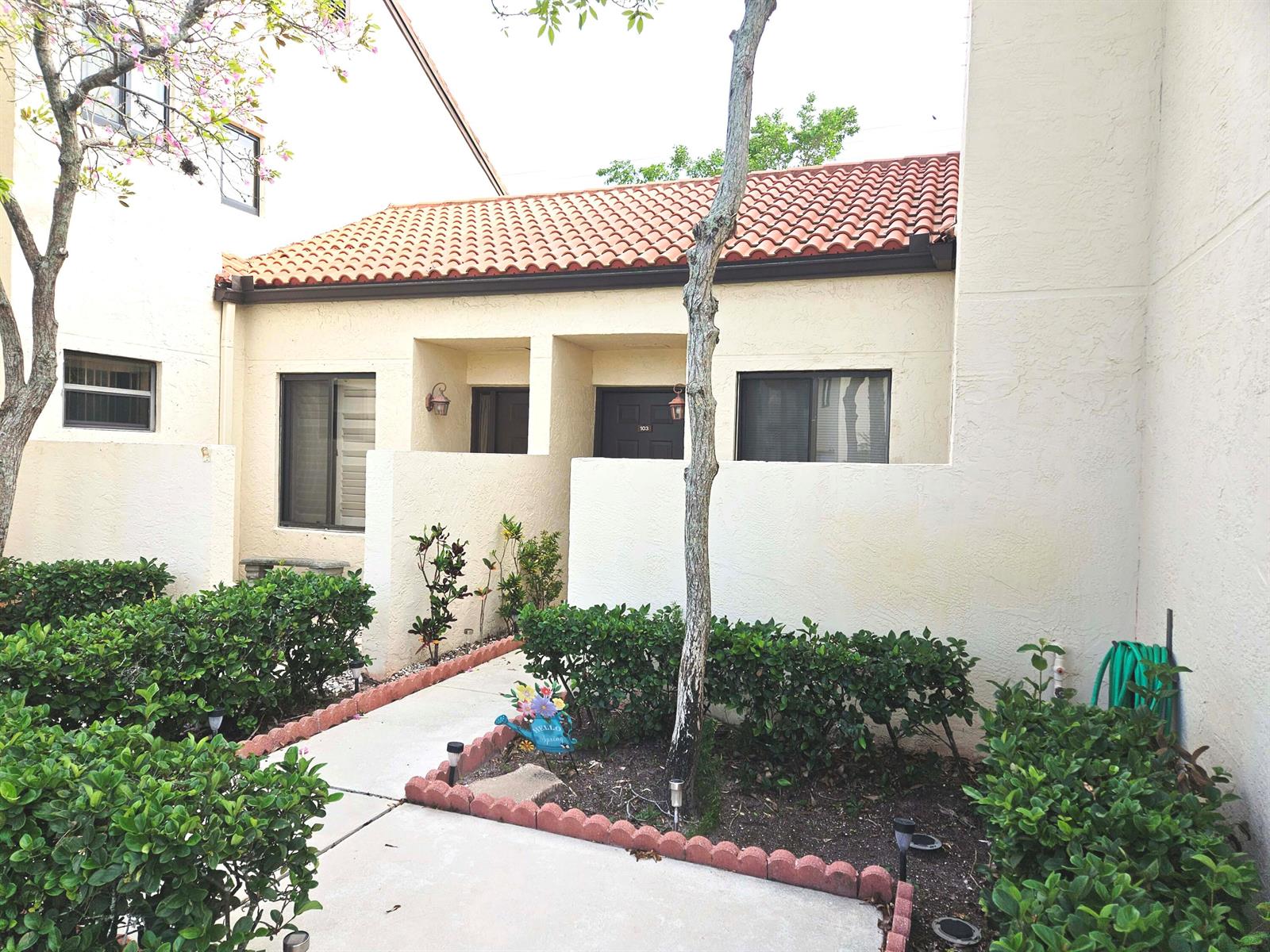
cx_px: 635
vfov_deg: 58.9
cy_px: 476
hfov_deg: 73.9
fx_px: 844
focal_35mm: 23
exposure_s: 1/1102
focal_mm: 5.4
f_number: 1.8
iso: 25
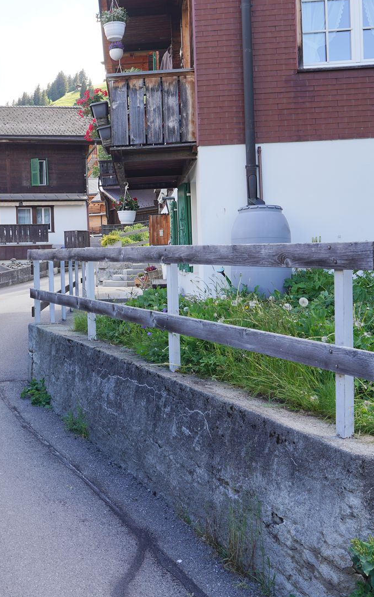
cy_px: 247
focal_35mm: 45
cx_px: 9
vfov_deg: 44.2
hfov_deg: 27.2
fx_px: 733
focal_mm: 24
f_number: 6.3
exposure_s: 1/100
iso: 100
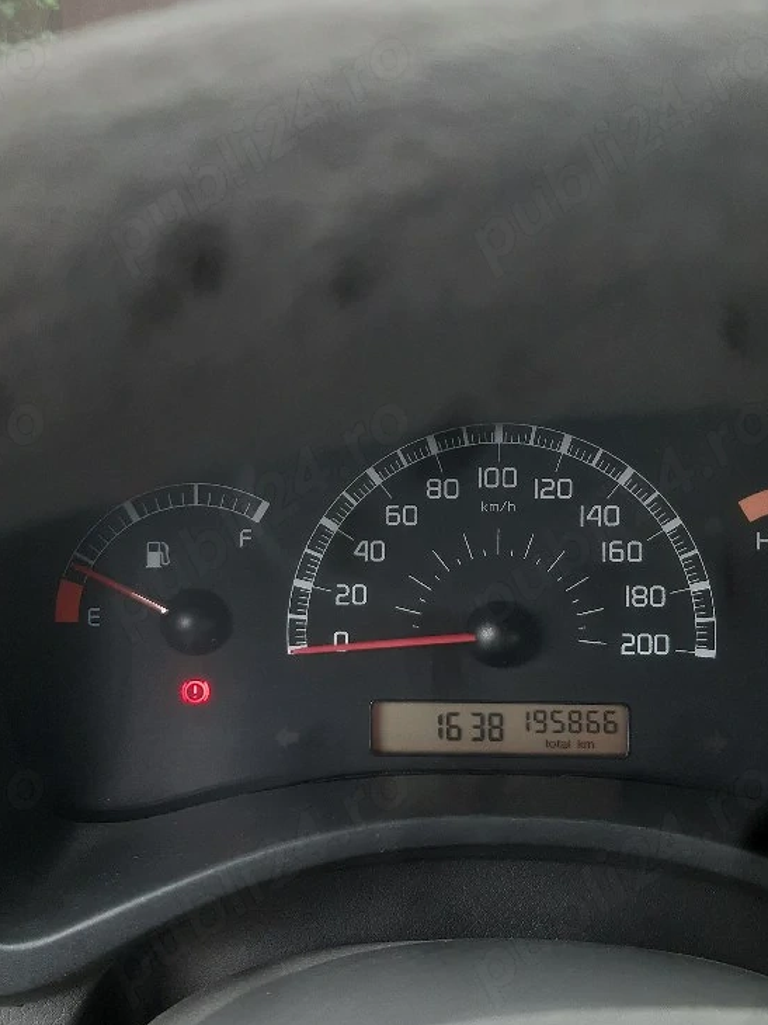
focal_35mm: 37
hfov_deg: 38.6
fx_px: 1095
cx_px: 351
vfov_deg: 50.1
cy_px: 525
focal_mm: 3.93
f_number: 1.7
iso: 125
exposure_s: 1/50
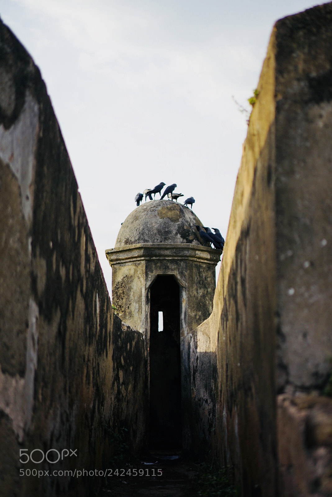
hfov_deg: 24.7
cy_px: 248
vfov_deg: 36.2
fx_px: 760
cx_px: 166
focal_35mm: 55
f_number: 1.8
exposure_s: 1/2500
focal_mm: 55
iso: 100
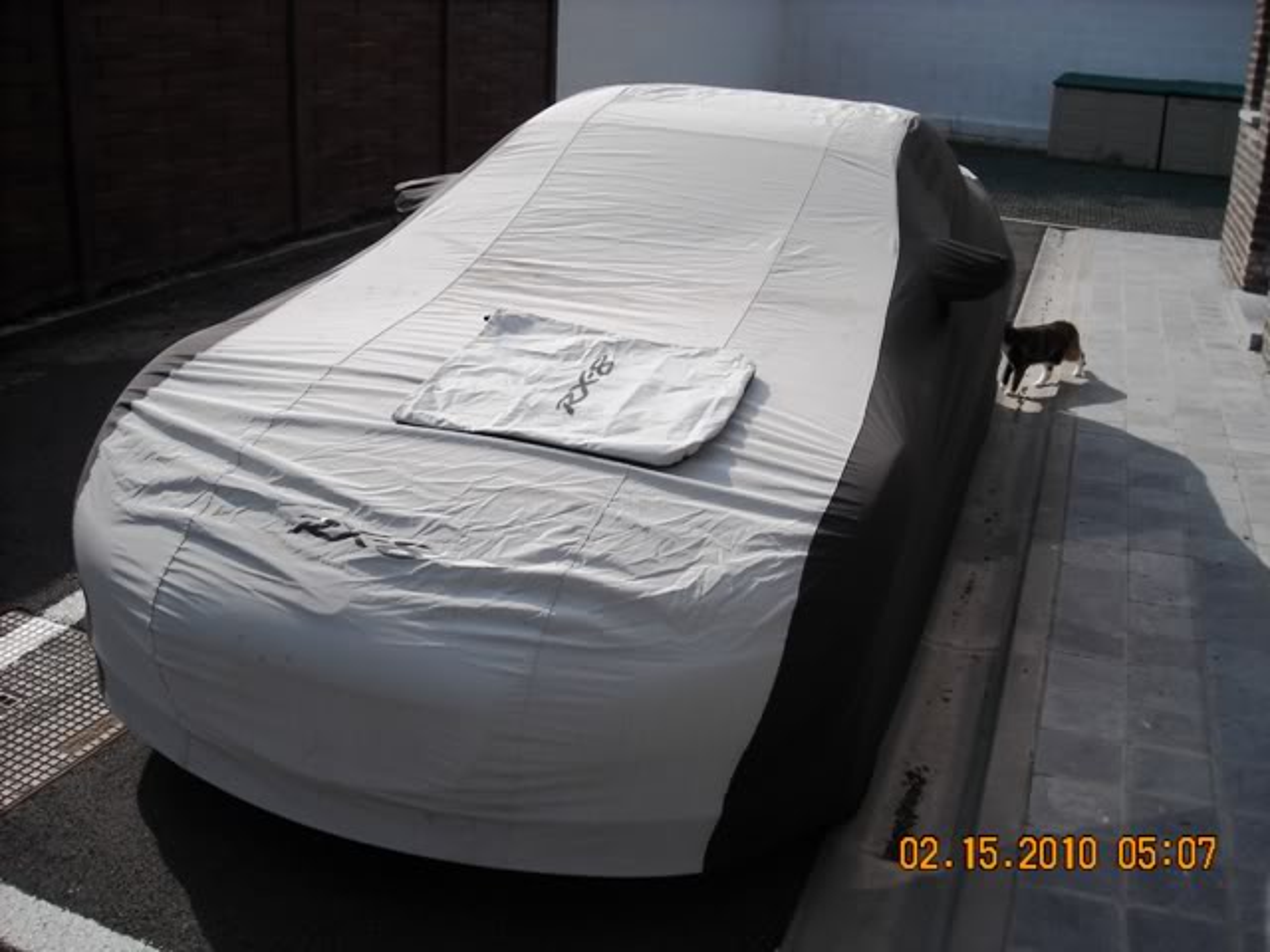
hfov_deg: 52.6
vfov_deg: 40.7
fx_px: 1284
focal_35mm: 35
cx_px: 635
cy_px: 476
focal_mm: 5.7
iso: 64
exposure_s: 1/419
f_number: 5.6
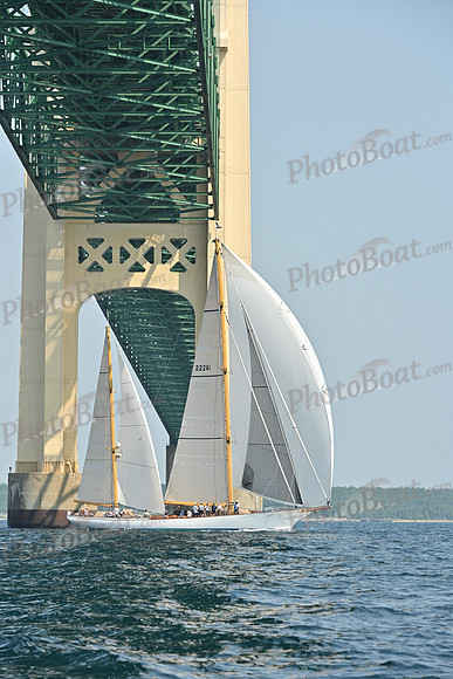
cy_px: 340
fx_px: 2735
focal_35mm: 145
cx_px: 226
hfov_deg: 9.5
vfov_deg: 14.2
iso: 320
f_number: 7.1
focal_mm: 145
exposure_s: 1/1250
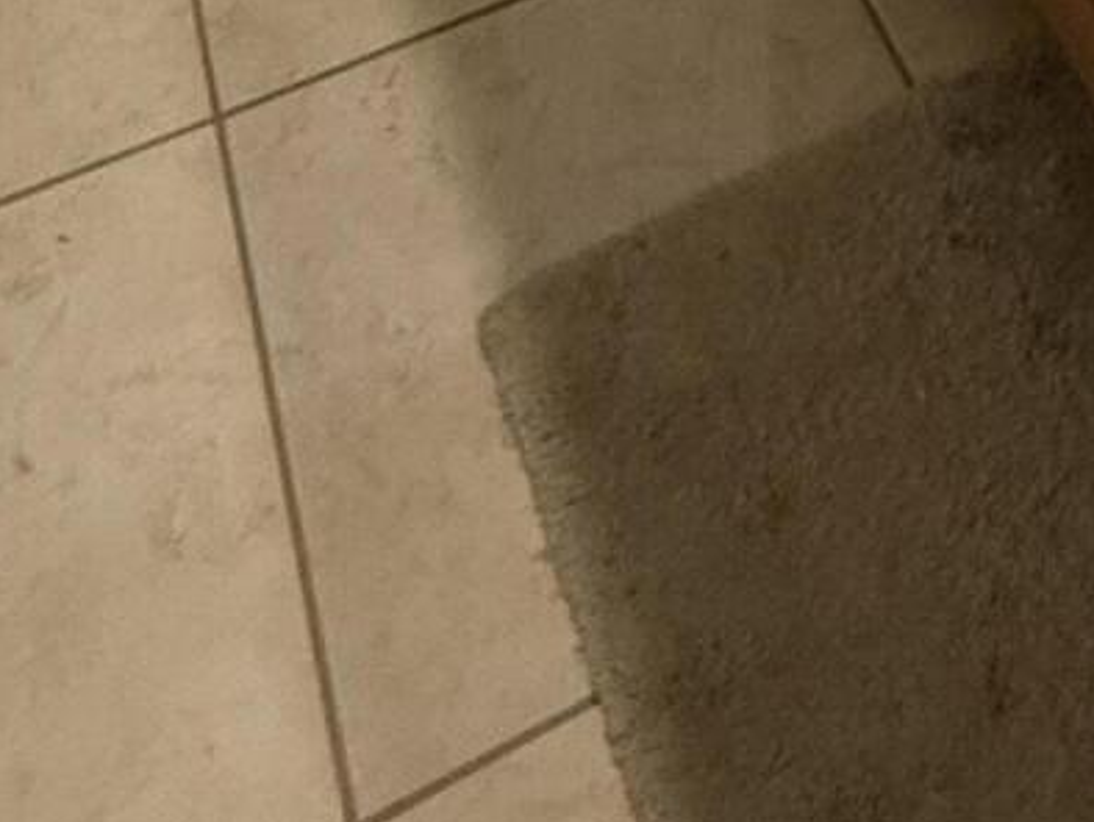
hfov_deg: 26.6
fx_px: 2245
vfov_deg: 11.8
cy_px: -1583
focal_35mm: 71
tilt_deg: -9.2
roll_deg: -0.8
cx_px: 941
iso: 320
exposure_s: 1/120
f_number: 2.2
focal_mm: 2.22
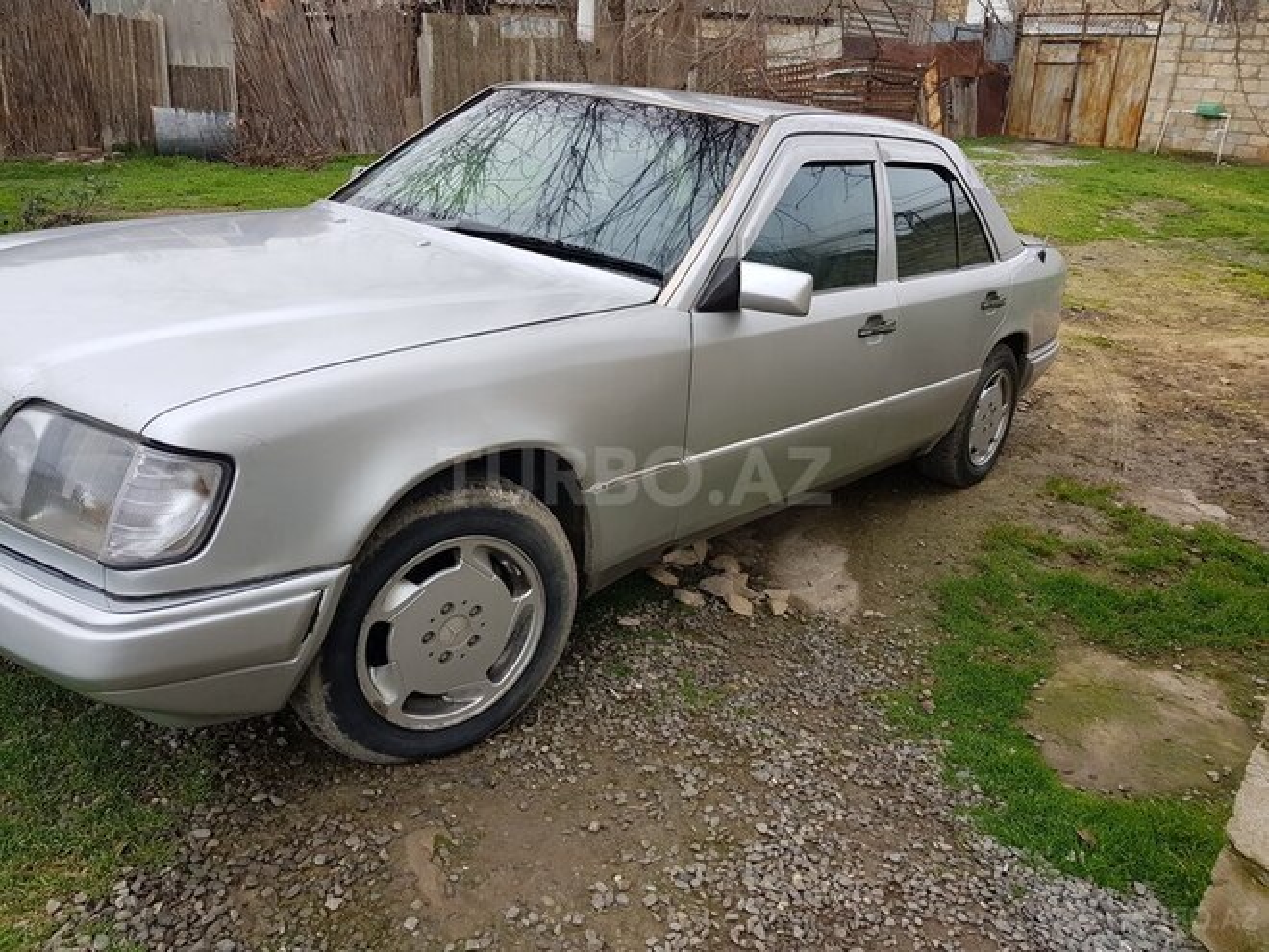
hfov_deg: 67.3
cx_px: 634
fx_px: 953
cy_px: 476
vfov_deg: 53.1
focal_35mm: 26
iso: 40
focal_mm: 4.2
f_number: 1.7
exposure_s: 1/200
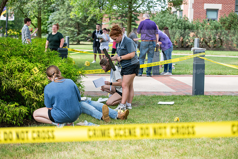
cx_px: 119
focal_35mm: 82
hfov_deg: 24.8
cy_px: 80
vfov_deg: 16.7
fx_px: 542
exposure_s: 1/500
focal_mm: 82
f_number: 3.2
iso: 200
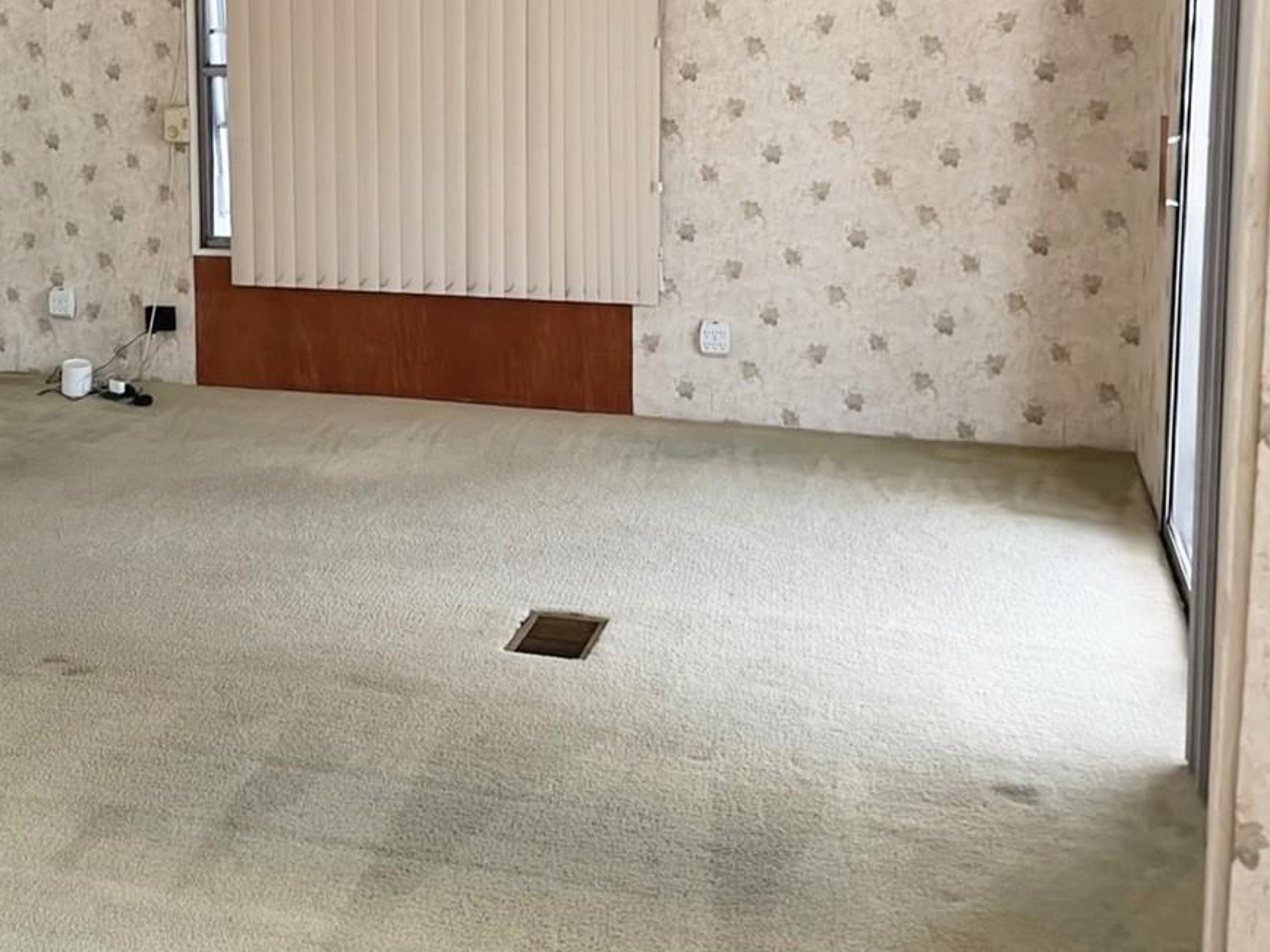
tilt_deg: -6.0
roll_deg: +0.9
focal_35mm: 48
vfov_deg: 29.6
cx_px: 264
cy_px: 195
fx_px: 1761
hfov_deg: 38.3
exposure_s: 1/60
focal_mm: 5.7
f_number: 1.5
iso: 125
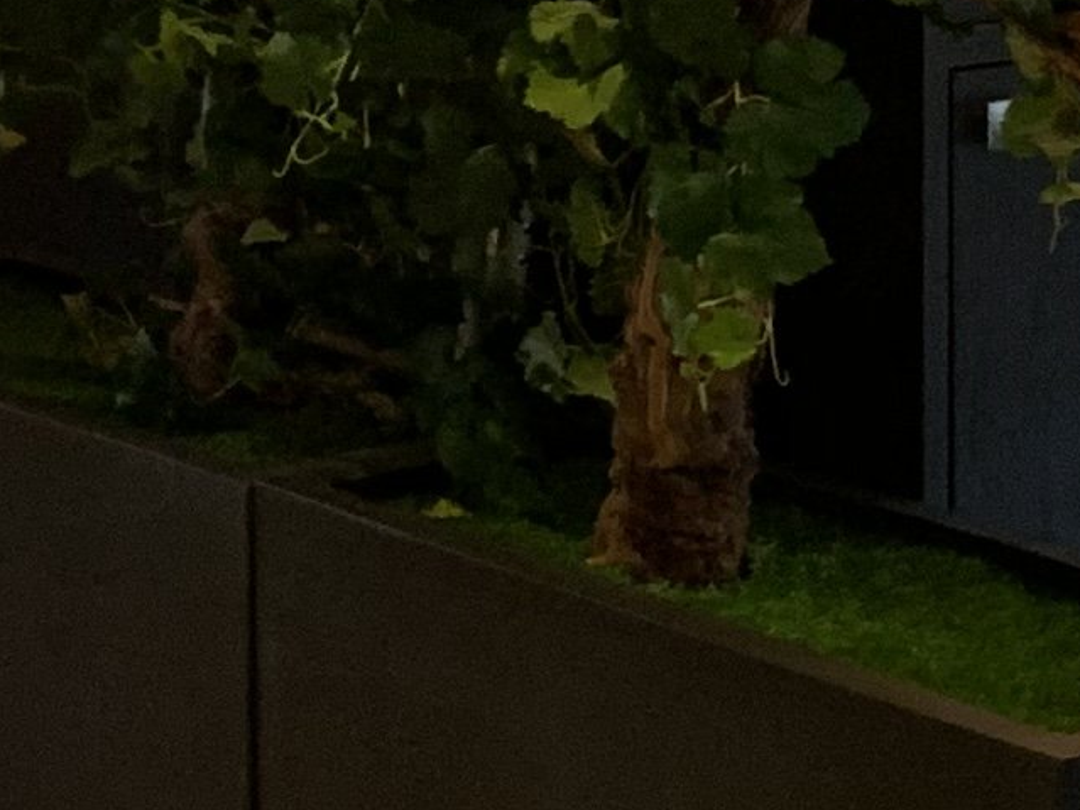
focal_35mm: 164
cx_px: 619
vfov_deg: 8.8
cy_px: -391
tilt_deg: -2.9
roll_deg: -0.5
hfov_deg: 12.0
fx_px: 5116
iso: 250
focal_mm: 4.25
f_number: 1.8
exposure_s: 1/60
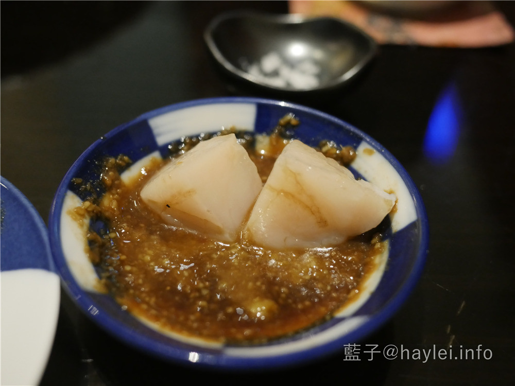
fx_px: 595
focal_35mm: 40
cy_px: 193
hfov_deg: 46.8
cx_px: 258
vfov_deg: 36.0
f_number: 2.5
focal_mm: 20
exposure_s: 1/60
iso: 2500
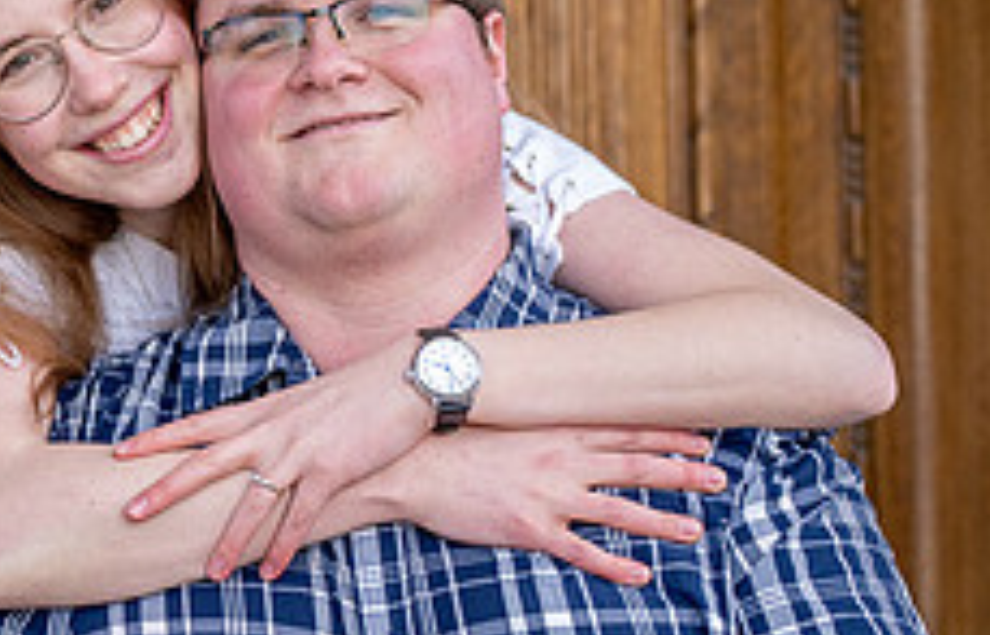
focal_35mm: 157
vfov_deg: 8.5
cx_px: -234
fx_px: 4268
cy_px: 201
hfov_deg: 12.9
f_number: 1.8
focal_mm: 50
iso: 1600
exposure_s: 1/6400
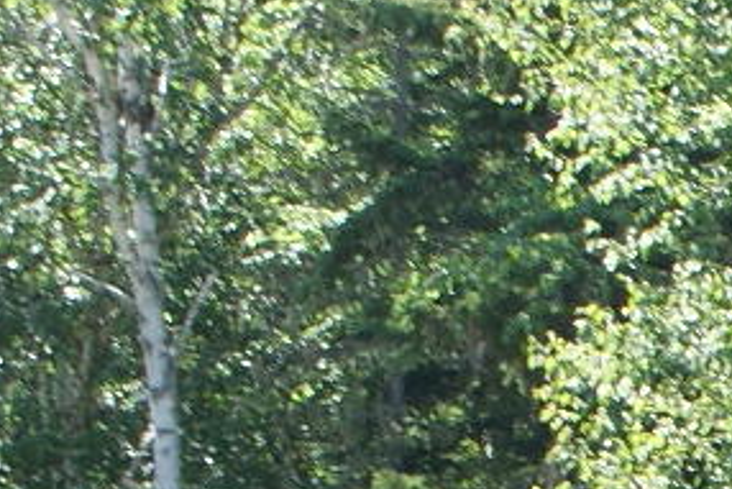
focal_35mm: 352
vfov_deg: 3.9
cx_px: 2042
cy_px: 888
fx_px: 7168
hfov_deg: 5.5
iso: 100
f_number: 6.3
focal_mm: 35
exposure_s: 1/60
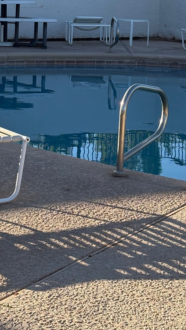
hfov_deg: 11.0
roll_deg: -1.9
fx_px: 964
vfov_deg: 19.1
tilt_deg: -4.1
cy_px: 35
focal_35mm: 110
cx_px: 53
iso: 40
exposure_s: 1/1364
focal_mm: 5.96
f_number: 1.6
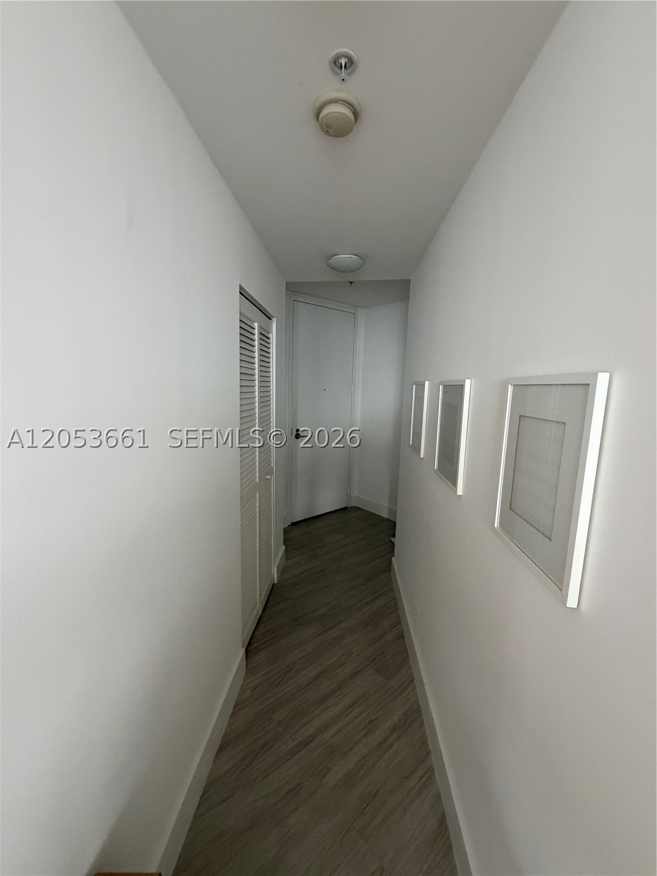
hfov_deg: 85.7
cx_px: 328
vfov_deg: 102.1
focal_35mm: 14
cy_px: 438
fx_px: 354
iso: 500
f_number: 2.2
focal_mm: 2.22
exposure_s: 1/60
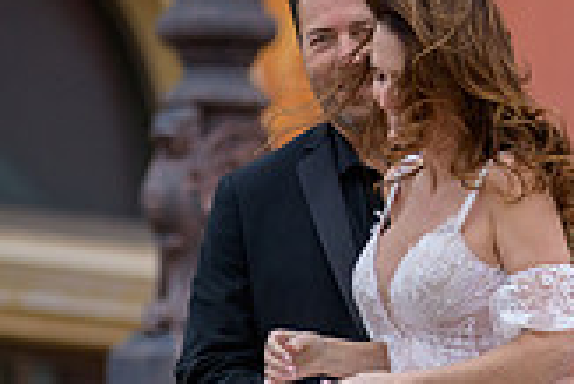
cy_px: 322
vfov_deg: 2.3
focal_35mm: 605
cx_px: 627
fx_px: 9655
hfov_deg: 3.4
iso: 400
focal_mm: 170
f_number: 2.8
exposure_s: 1/3200
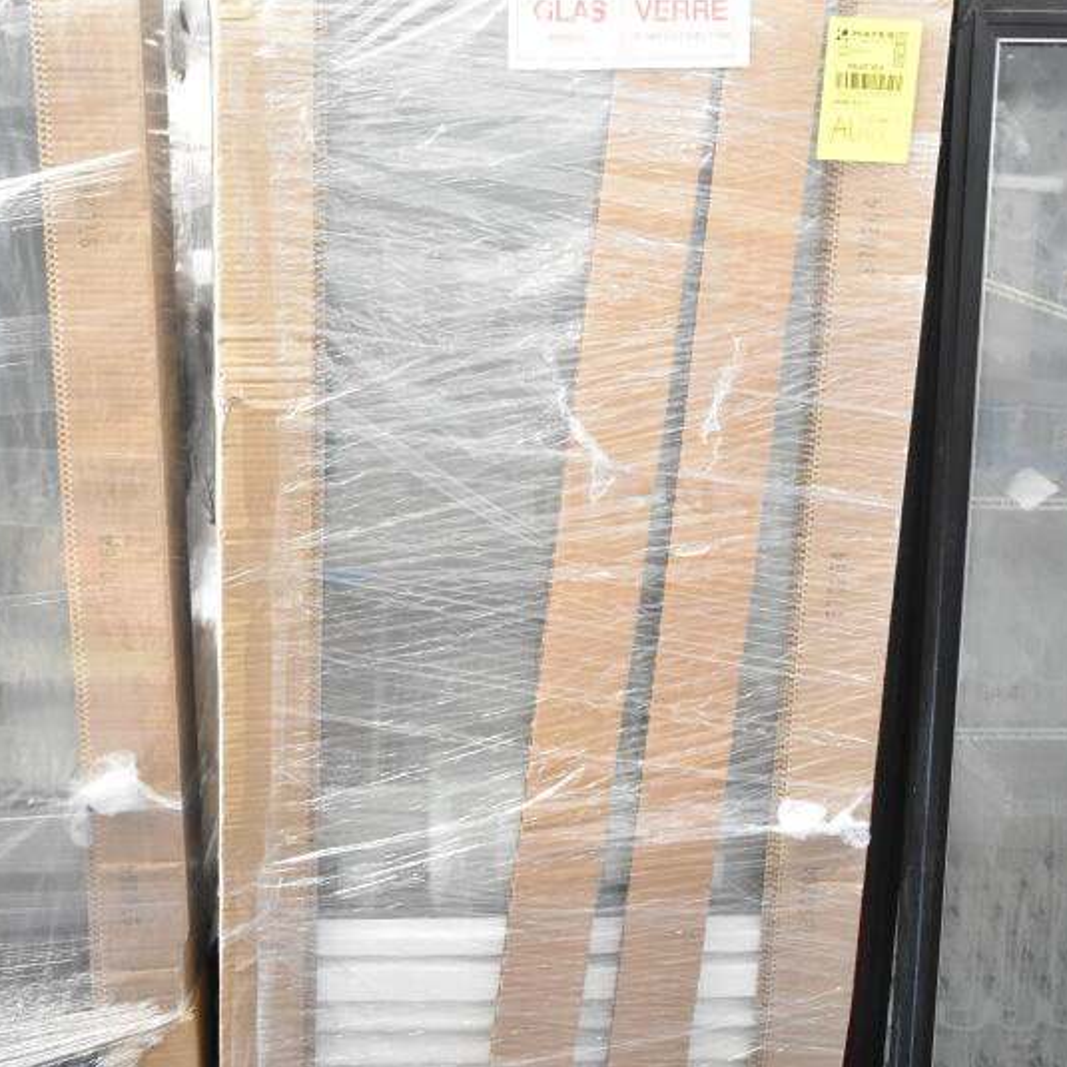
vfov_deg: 36.7
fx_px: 1595
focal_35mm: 46
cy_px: 385
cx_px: 554
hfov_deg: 37.0
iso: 3200
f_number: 3.8
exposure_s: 1/30
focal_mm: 21
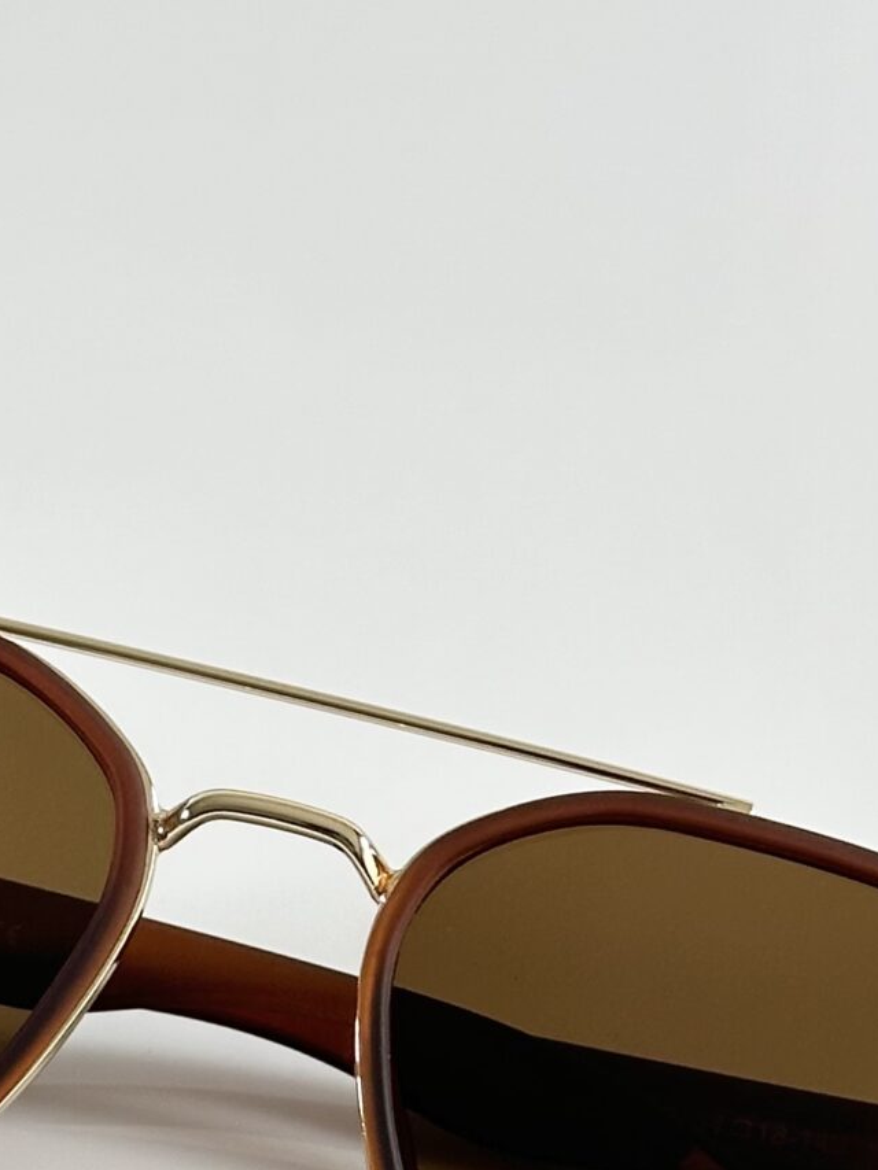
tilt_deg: -41.8
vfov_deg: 13.6
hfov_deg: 10.3
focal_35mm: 144
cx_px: 247
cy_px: 1085
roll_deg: -0.7
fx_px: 4869
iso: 80
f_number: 1.78
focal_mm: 6.86
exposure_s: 1/100
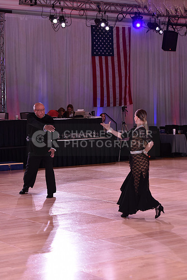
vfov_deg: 23.9
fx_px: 662
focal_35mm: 85
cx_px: 94
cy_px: 140
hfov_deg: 16.1
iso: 1600
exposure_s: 1/250
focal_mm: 85
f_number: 4.5
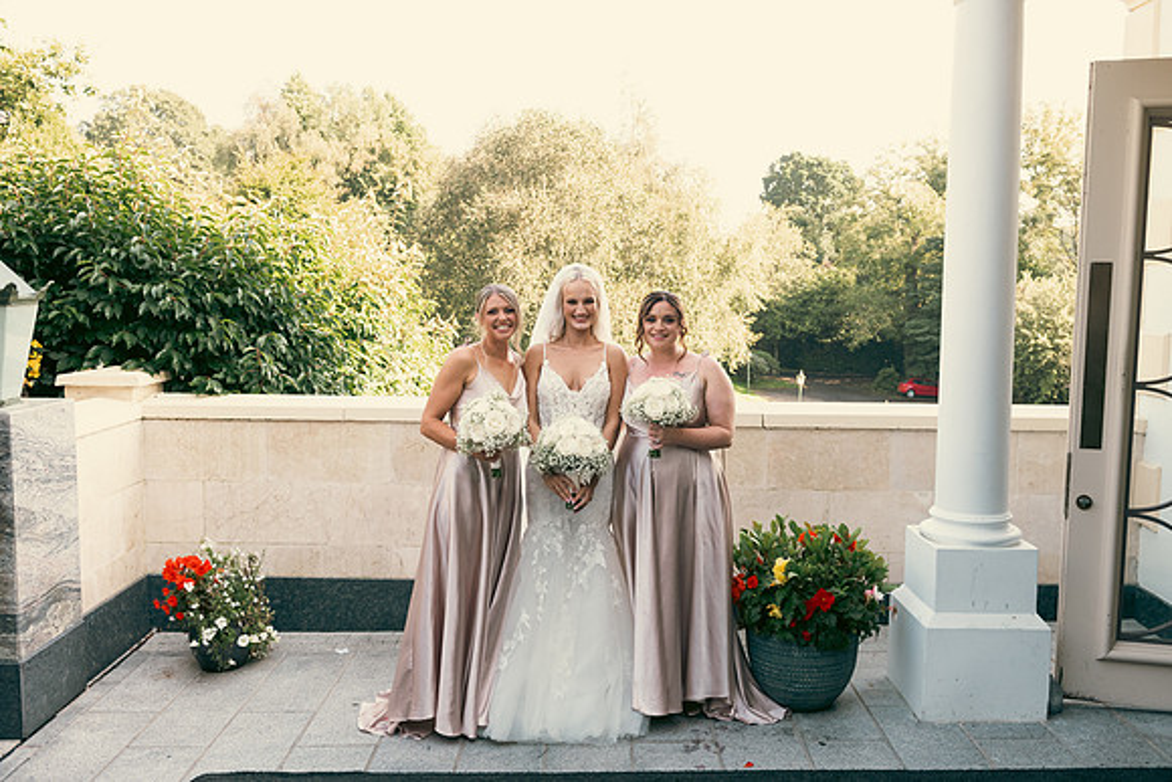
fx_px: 1042
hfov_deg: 58.7
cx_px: 586
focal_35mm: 32
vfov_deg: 41.1
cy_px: 391
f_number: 6.3
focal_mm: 32
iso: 320
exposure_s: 1/160
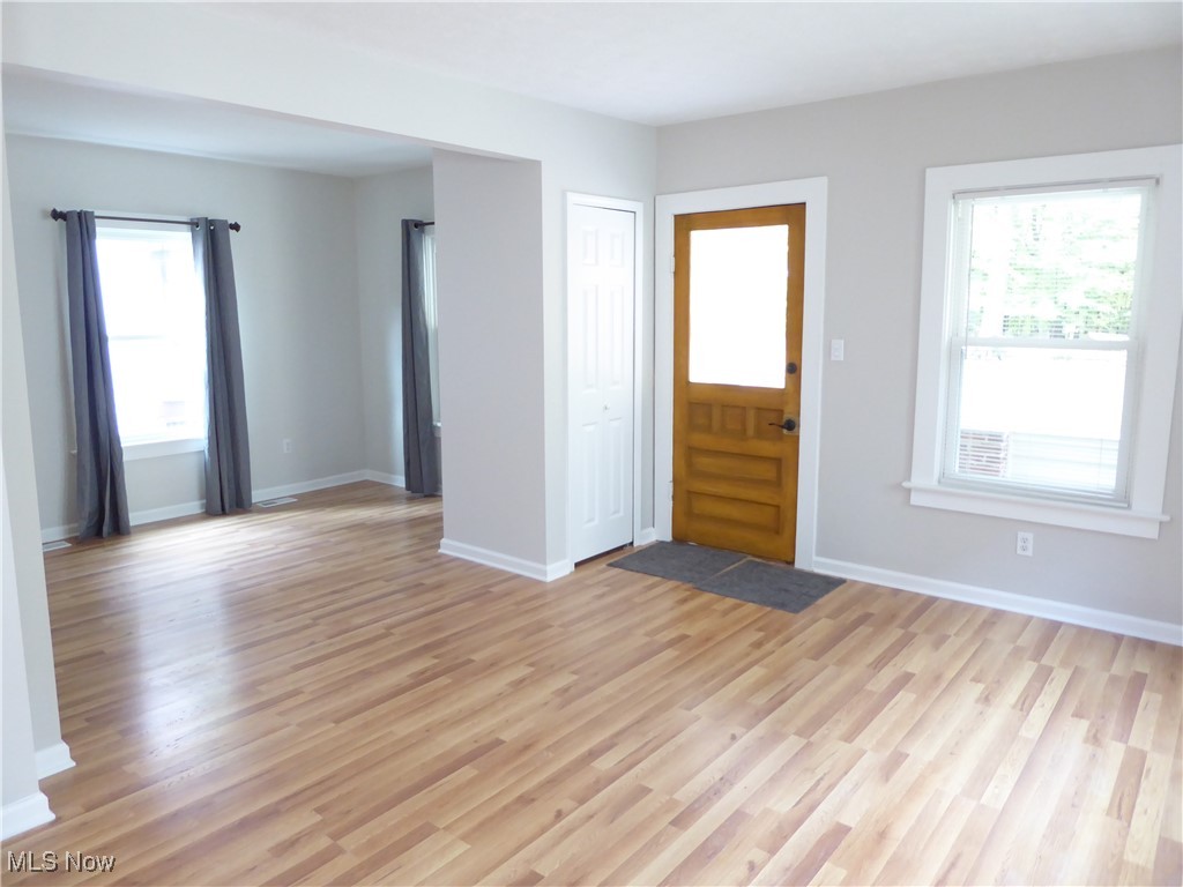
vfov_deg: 54.9
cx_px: 592
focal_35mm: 25
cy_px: 444
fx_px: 854
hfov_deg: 69.4
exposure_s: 1/20
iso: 400
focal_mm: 4.3
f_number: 3.3
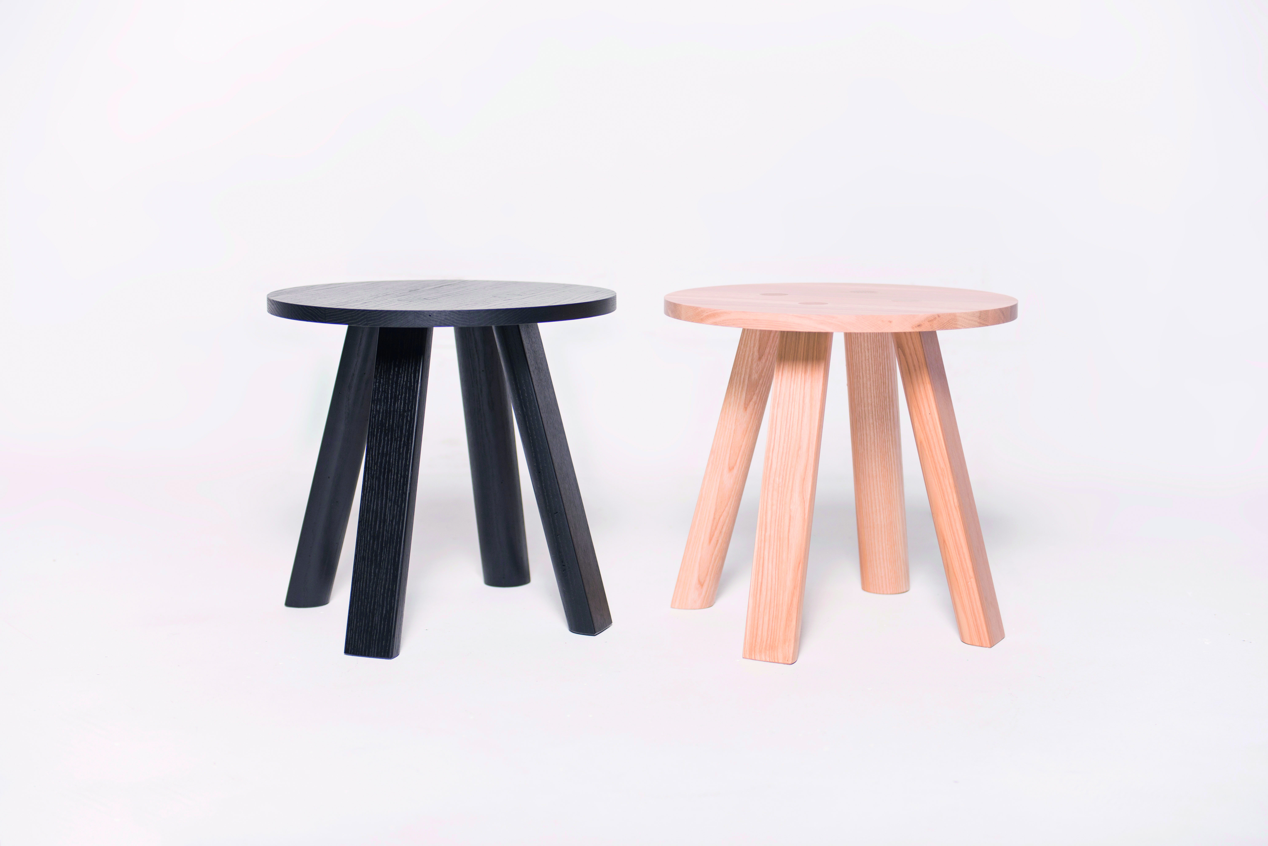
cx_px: 634
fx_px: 2114
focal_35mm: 60
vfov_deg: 22.6
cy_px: 423
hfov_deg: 33.4
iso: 320
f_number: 2.8
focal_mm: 60
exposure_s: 1/160
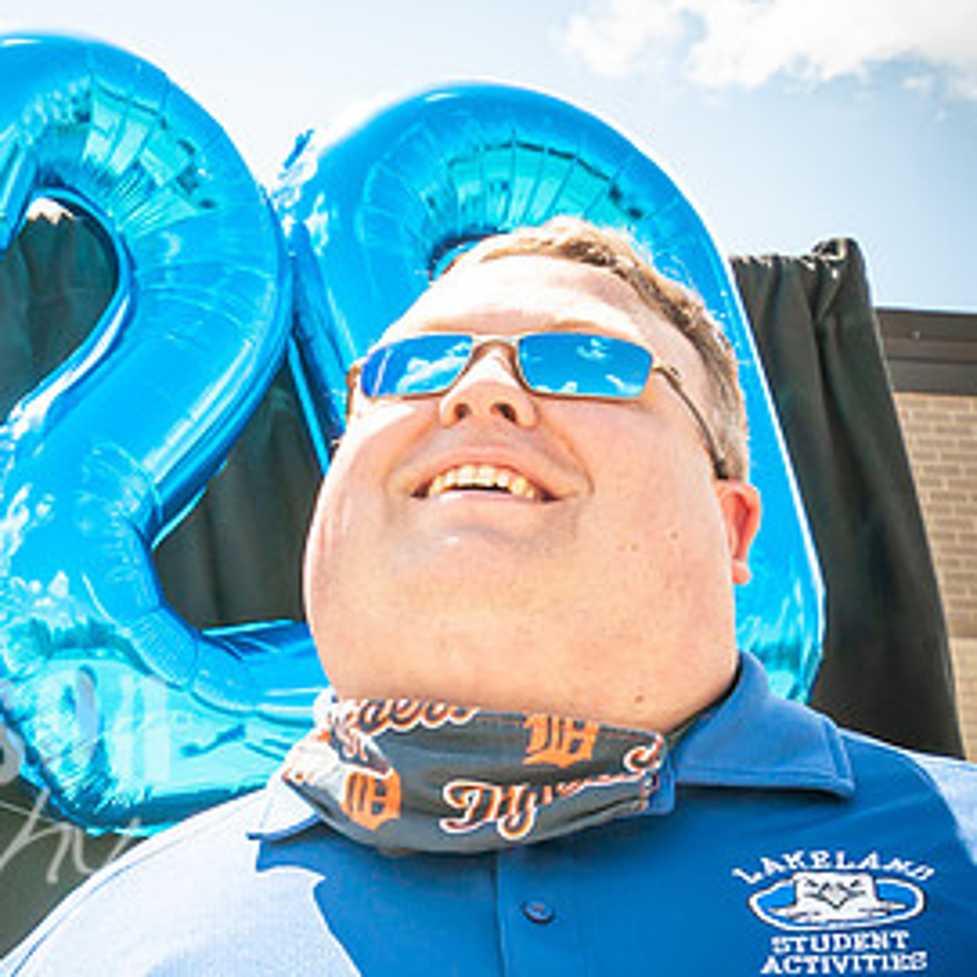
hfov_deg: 19.8
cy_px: 602
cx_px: -400
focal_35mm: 78
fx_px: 2491
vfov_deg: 22.1
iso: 200
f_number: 8
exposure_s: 1/250
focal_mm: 19
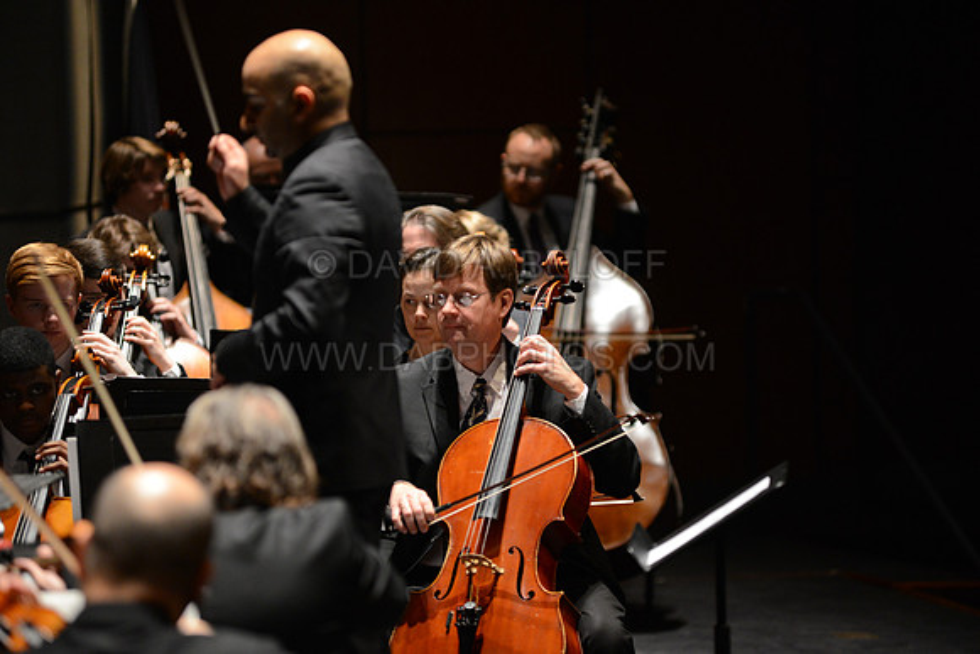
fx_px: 5445
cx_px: 490
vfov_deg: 6.9
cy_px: 327
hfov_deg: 10.3
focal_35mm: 200
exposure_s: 1/250
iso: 3200
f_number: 2.8
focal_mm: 200
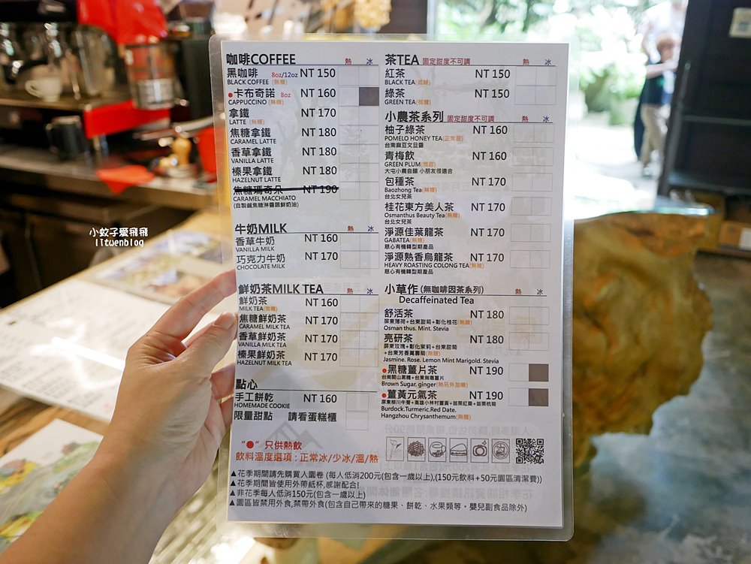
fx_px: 608
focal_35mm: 28
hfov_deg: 63.4
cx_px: 376
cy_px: 282
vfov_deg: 49.8
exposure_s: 1/60
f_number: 2.5
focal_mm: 14
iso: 640
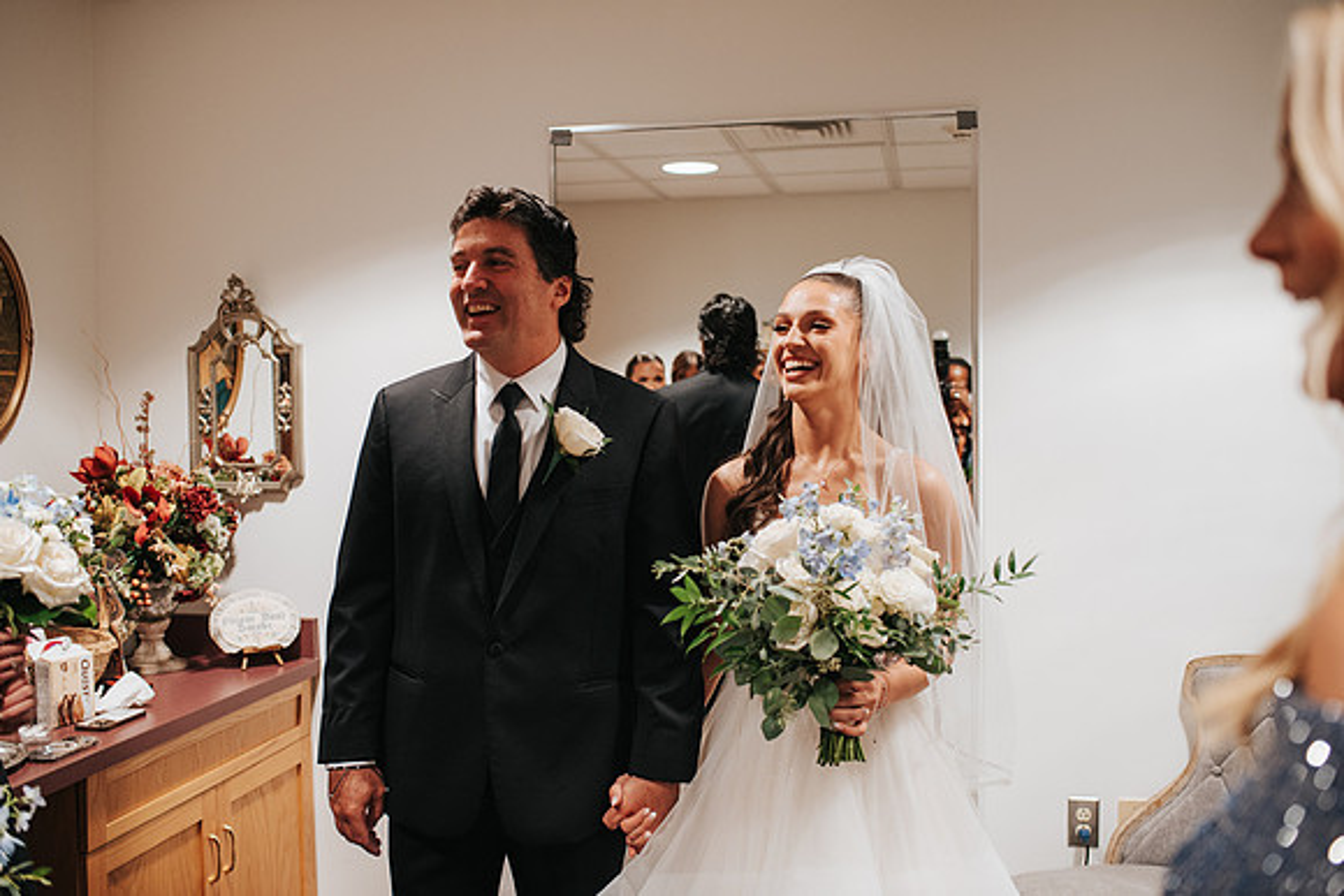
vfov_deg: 37.9
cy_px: 448
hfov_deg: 54.4
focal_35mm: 35
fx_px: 1307
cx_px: 672
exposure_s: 1/125
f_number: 2.8
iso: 1000
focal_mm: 35
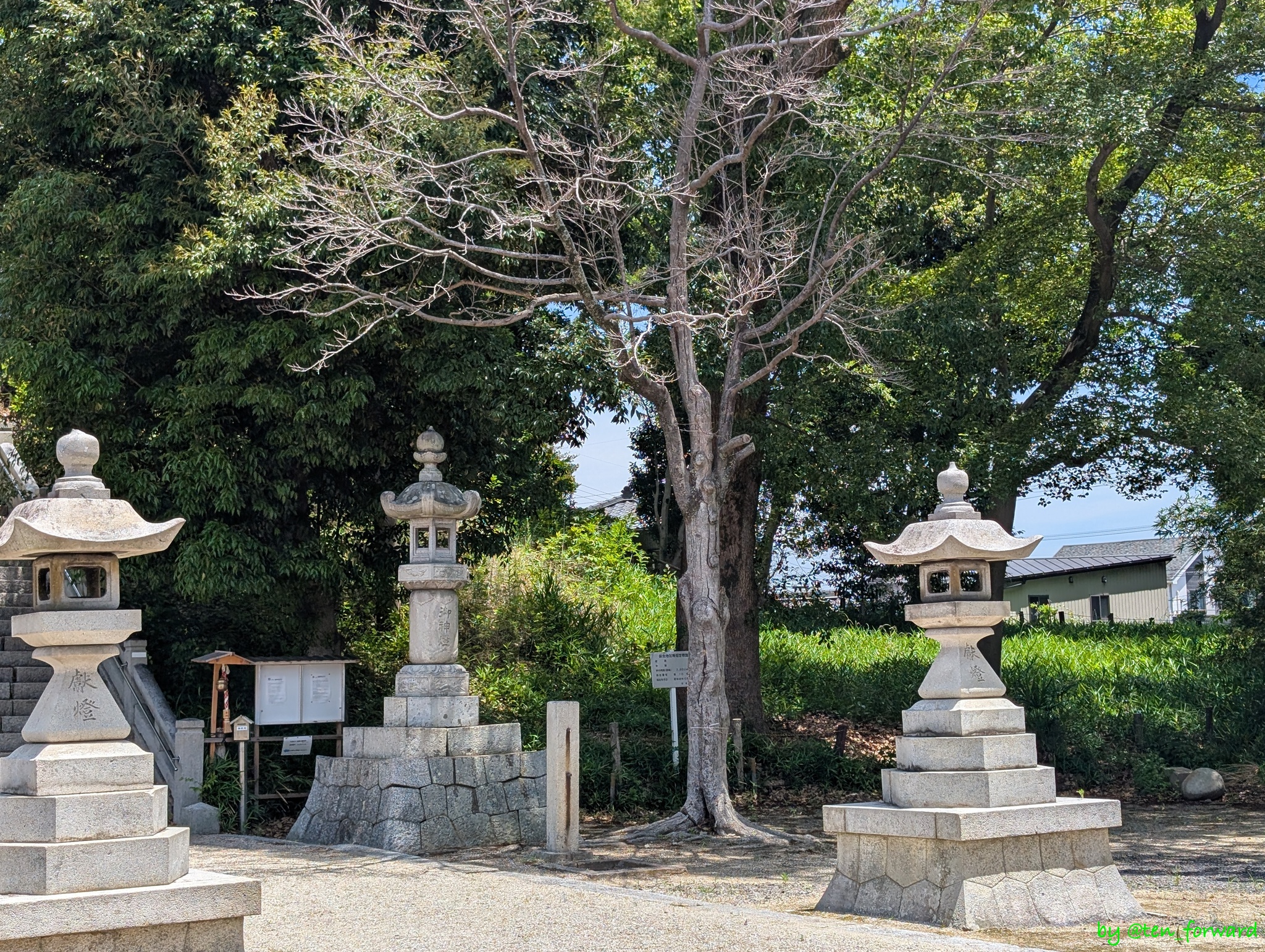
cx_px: 632
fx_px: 1793
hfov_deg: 38.9
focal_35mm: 49
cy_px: 476
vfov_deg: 29.7
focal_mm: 6.9
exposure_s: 1/769
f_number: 1.68
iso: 21
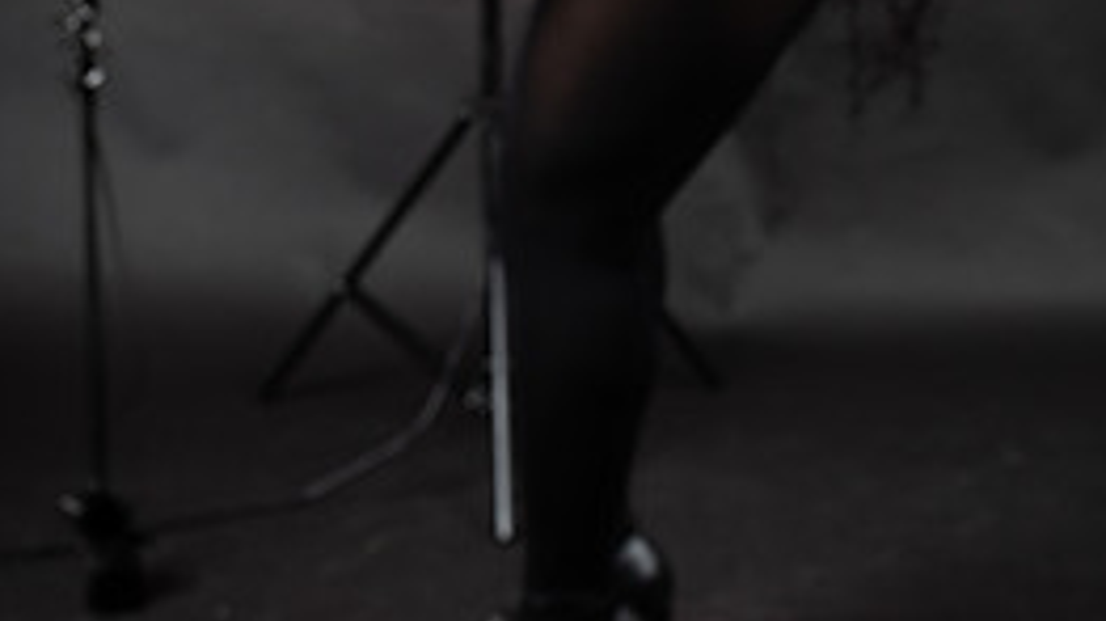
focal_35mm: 126
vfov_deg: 9.5
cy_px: -152
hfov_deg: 17.0
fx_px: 3693
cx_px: 519
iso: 200
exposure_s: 1/200
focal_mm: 70
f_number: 8
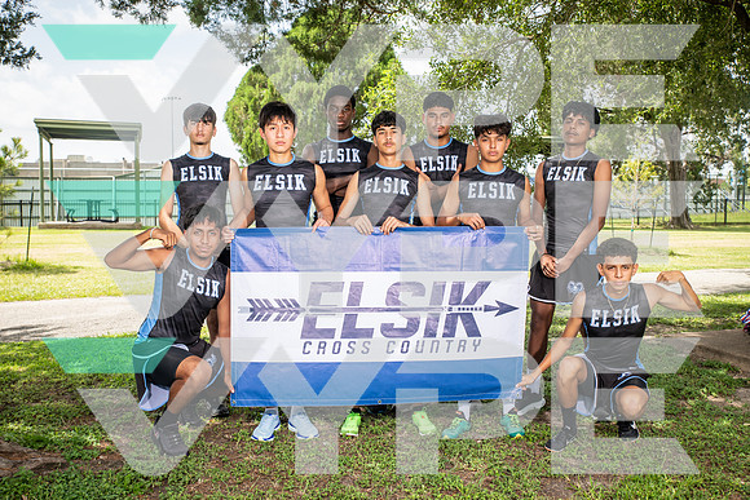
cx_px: 375
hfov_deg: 53.1
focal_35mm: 36
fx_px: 750
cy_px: 250
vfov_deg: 36.9
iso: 250
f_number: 6.3
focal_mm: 36
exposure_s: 1/500
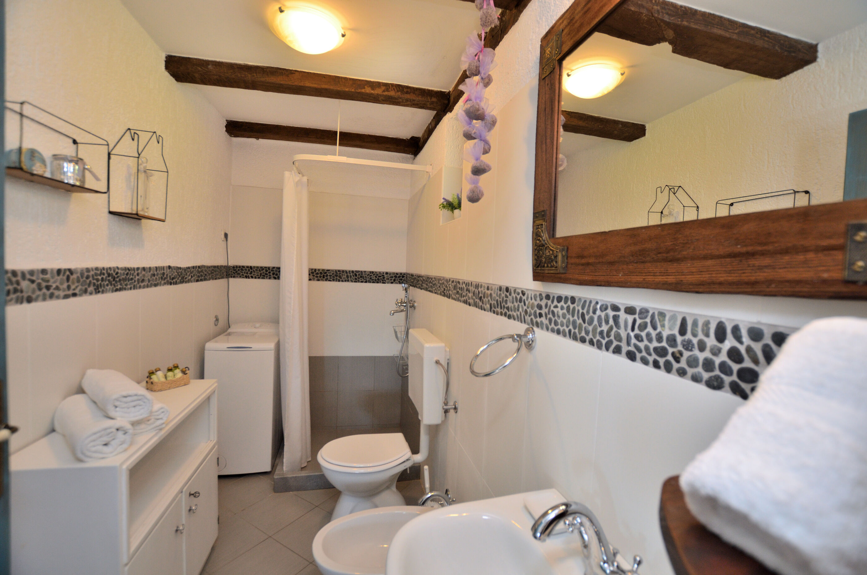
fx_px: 361
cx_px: 434
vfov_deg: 77.1
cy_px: 288
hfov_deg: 100.5
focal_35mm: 15
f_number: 4
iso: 360
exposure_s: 1/60
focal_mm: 10
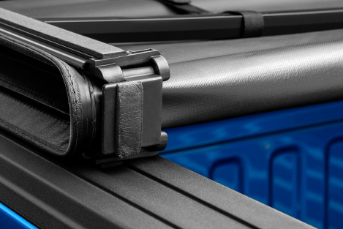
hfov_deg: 20.6
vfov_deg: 13.8
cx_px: 137
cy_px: 80
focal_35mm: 99
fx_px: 943
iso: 100
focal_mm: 58
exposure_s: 1/60
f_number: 9
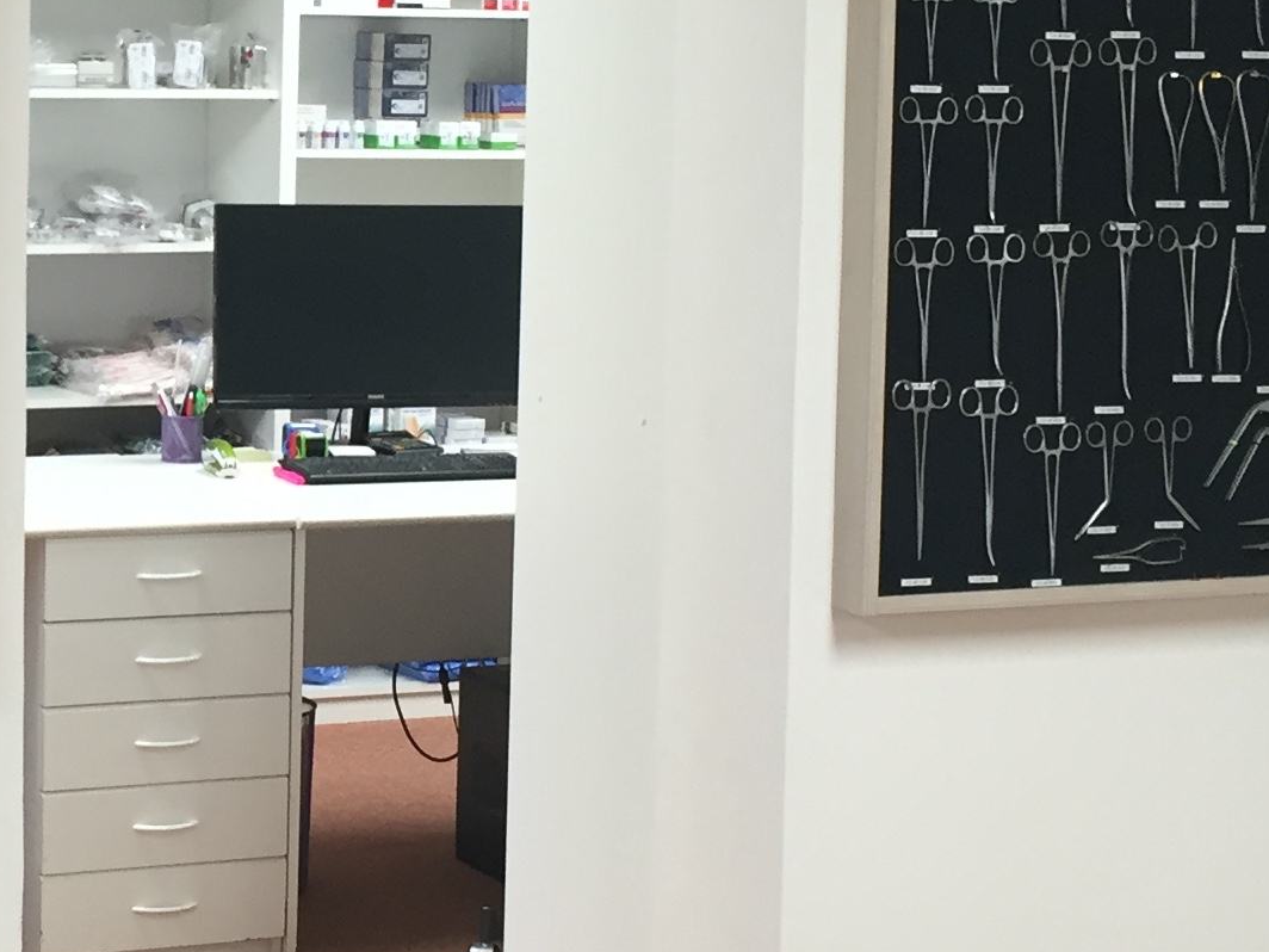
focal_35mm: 89
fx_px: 3263
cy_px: 285
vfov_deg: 16.5
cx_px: 23
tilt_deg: -5.5
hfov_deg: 21.3
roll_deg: -1.6
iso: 80
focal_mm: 4.15
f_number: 2.2
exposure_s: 1/33
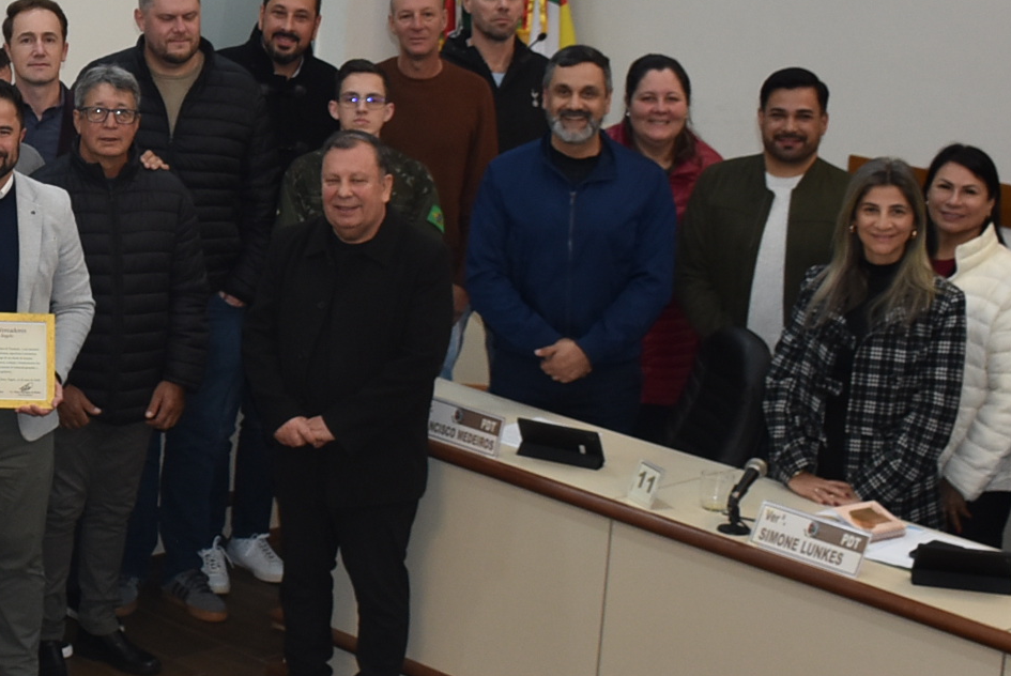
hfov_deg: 20.1
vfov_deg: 14.4
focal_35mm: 95
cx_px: -193
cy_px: 138
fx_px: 2670
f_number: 3.5
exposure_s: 1/80
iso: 400
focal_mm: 20
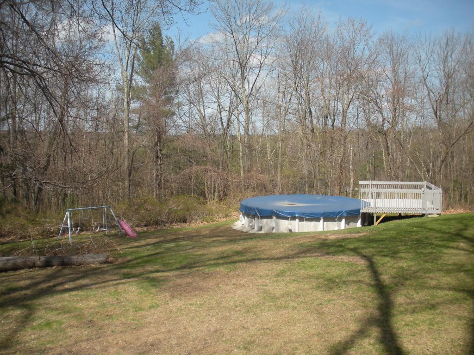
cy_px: 178
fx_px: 479
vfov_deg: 40.7
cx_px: 237
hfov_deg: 52.6
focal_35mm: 35
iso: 64
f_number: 3.5
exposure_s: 1/608
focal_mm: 6.3
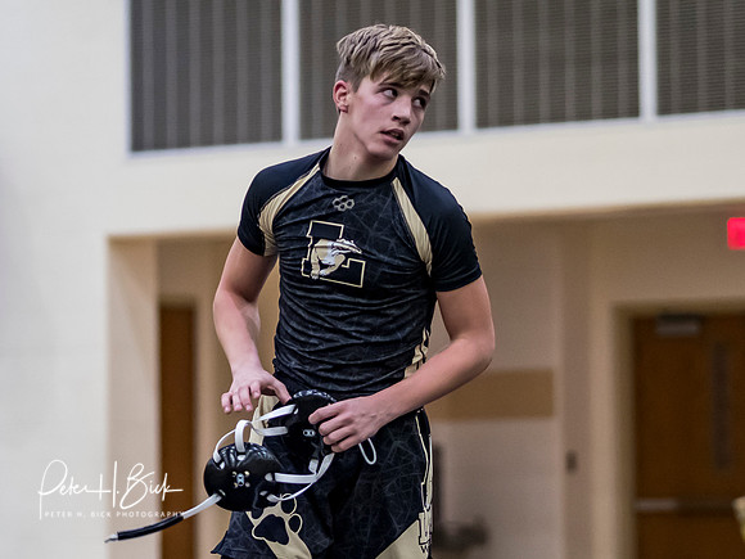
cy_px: 262
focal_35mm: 226
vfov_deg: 6.6
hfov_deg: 8.8
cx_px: 340
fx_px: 4867
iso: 2500
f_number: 1.8
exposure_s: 1/800
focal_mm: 75
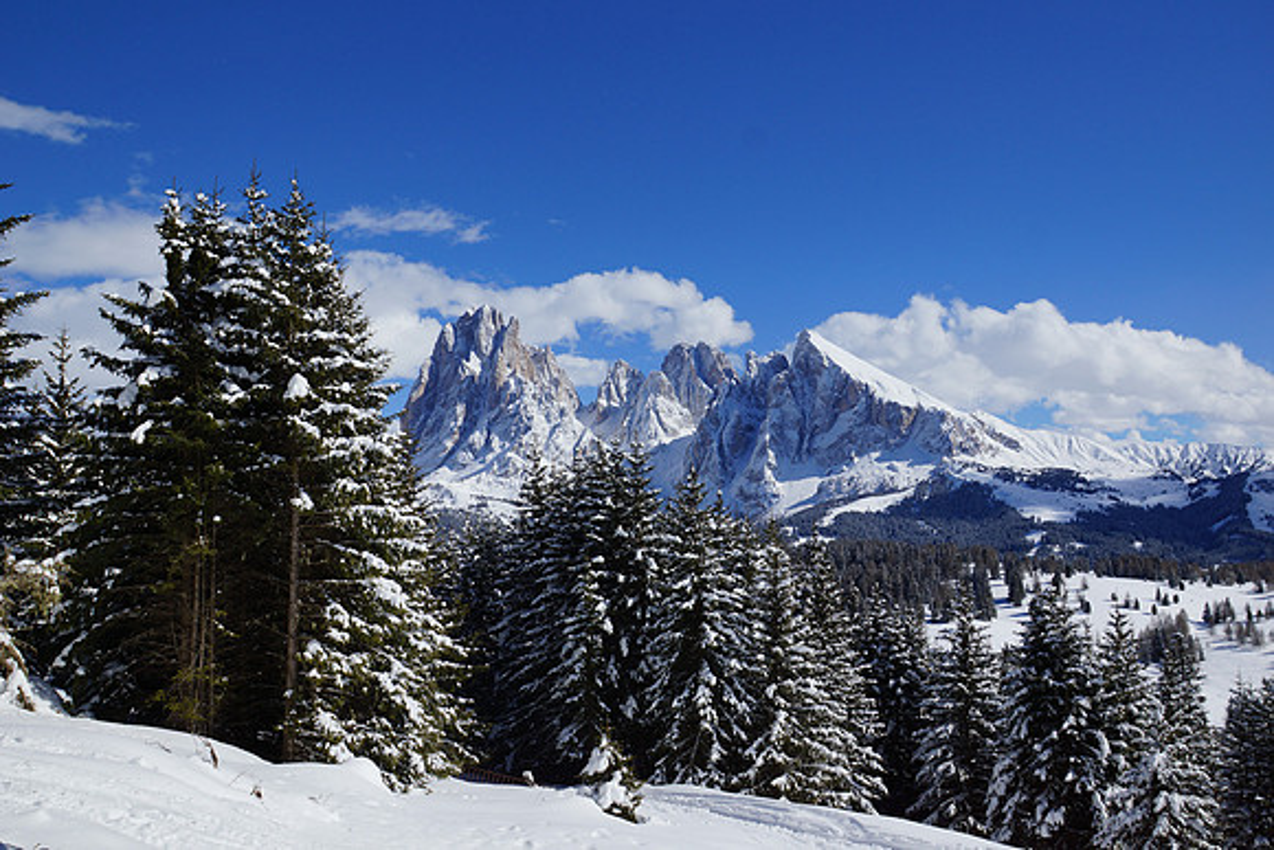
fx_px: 1062
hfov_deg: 61.9
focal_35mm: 30
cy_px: 425
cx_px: 637
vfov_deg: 43.6
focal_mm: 20
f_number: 8
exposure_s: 1/800
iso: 100
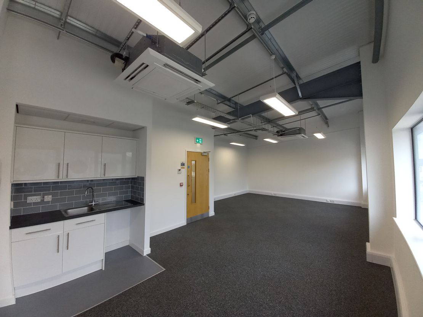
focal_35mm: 13
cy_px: 158
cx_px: 212
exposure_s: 1/100
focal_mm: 1.42
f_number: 2.2
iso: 80
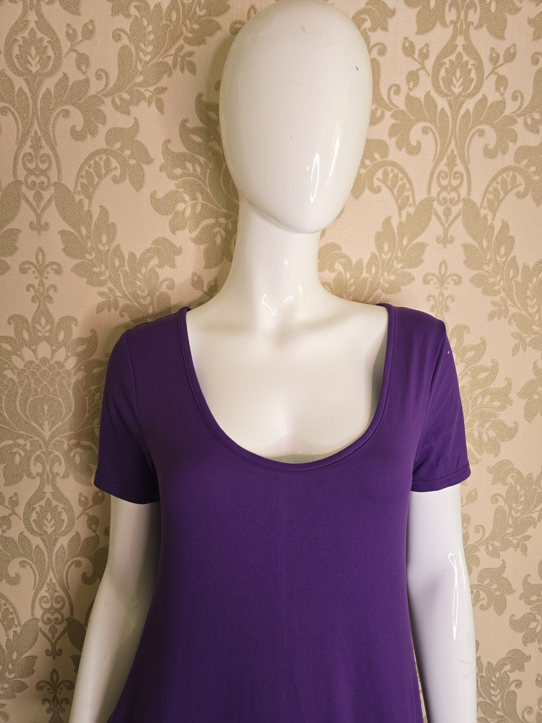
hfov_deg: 58.9
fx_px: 480
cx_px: 271
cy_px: 362
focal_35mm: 23
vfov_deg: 73.9
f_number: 1.7
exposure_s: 1/50
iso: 32
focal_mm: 6.3
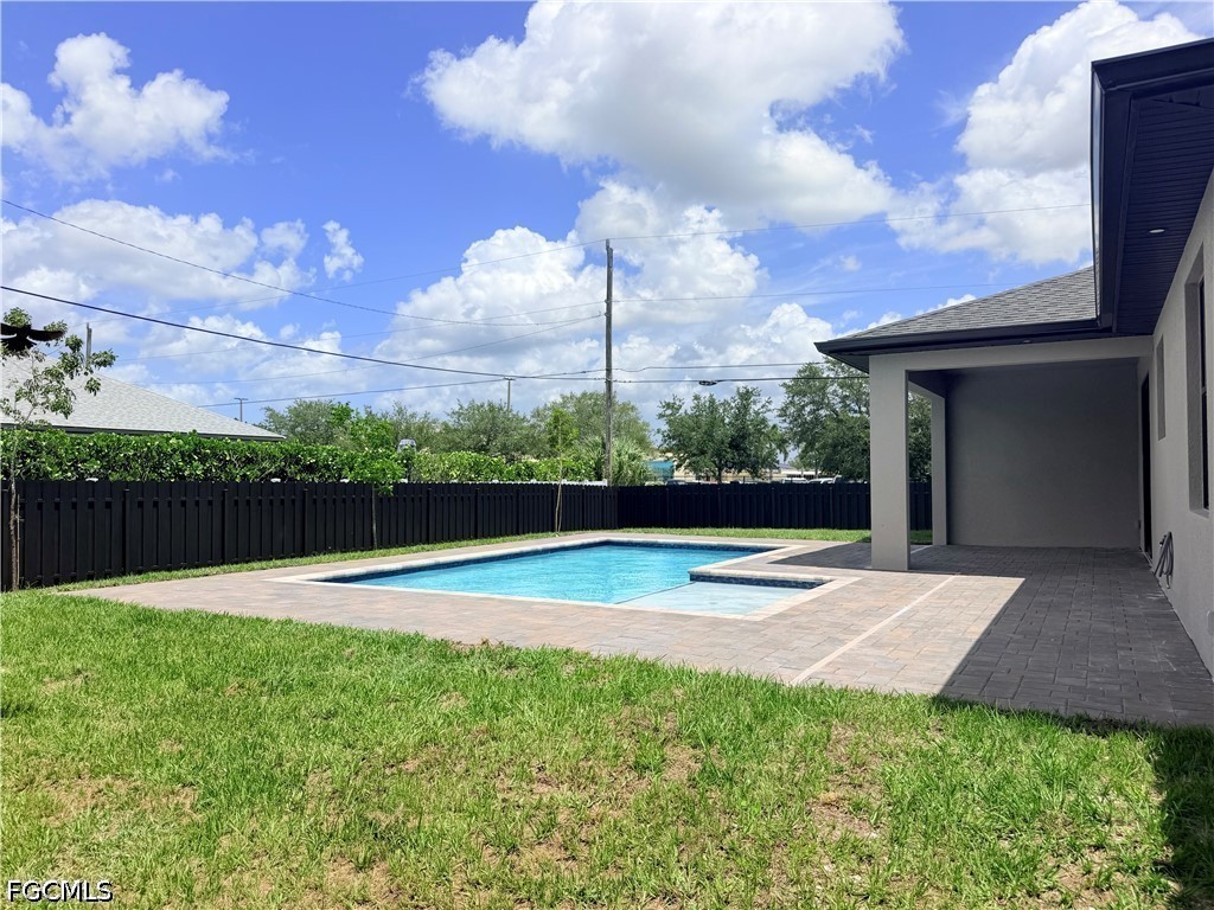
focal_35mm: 24
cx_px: 607
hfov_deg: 71.6
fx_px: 842
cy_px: 455
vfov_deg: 56.8
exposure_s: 1/9091
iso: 80
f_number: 1.78
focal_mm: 6.76
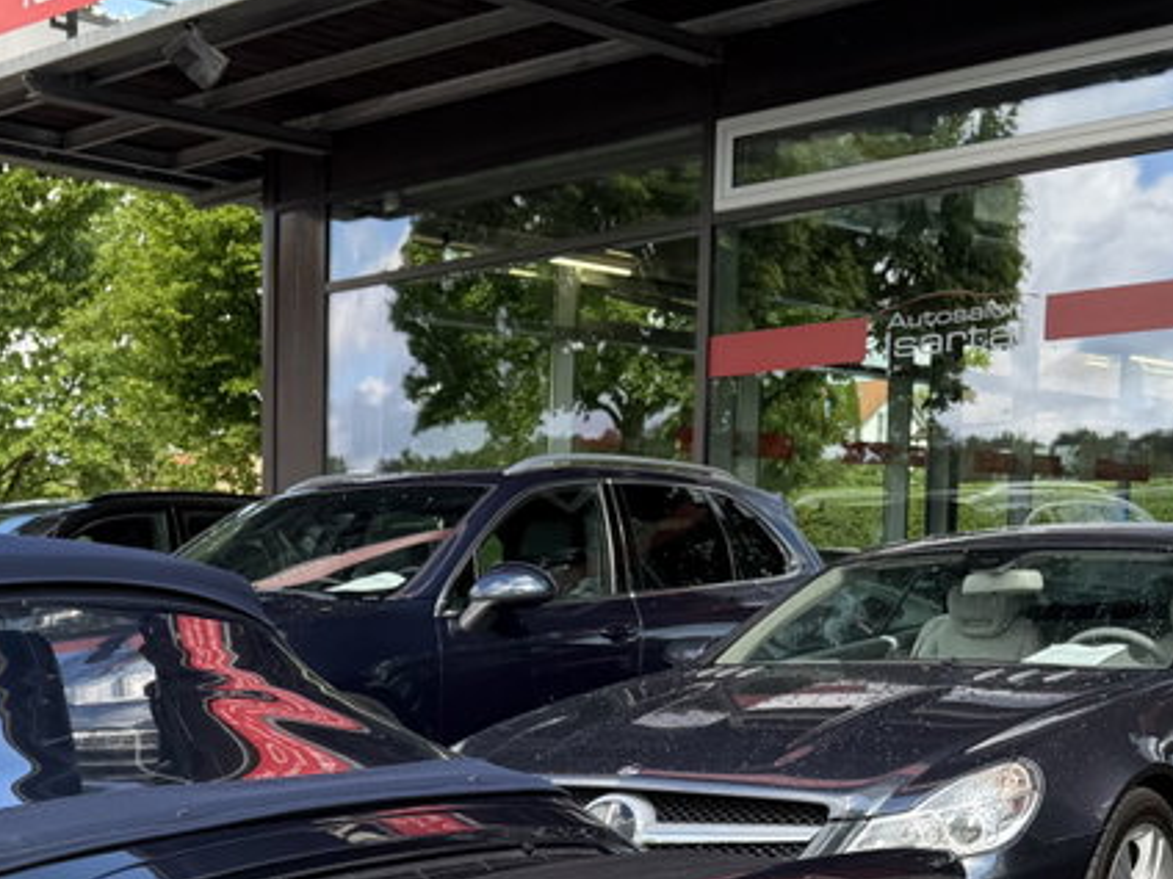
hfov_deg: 31.3
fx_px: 1965
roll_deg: +1.5
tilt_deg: -8.2
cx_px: 66
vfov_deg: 24.1
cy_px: 885
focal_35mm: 58
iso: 80
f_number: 1.78
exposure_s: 1/456
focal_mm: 6.76
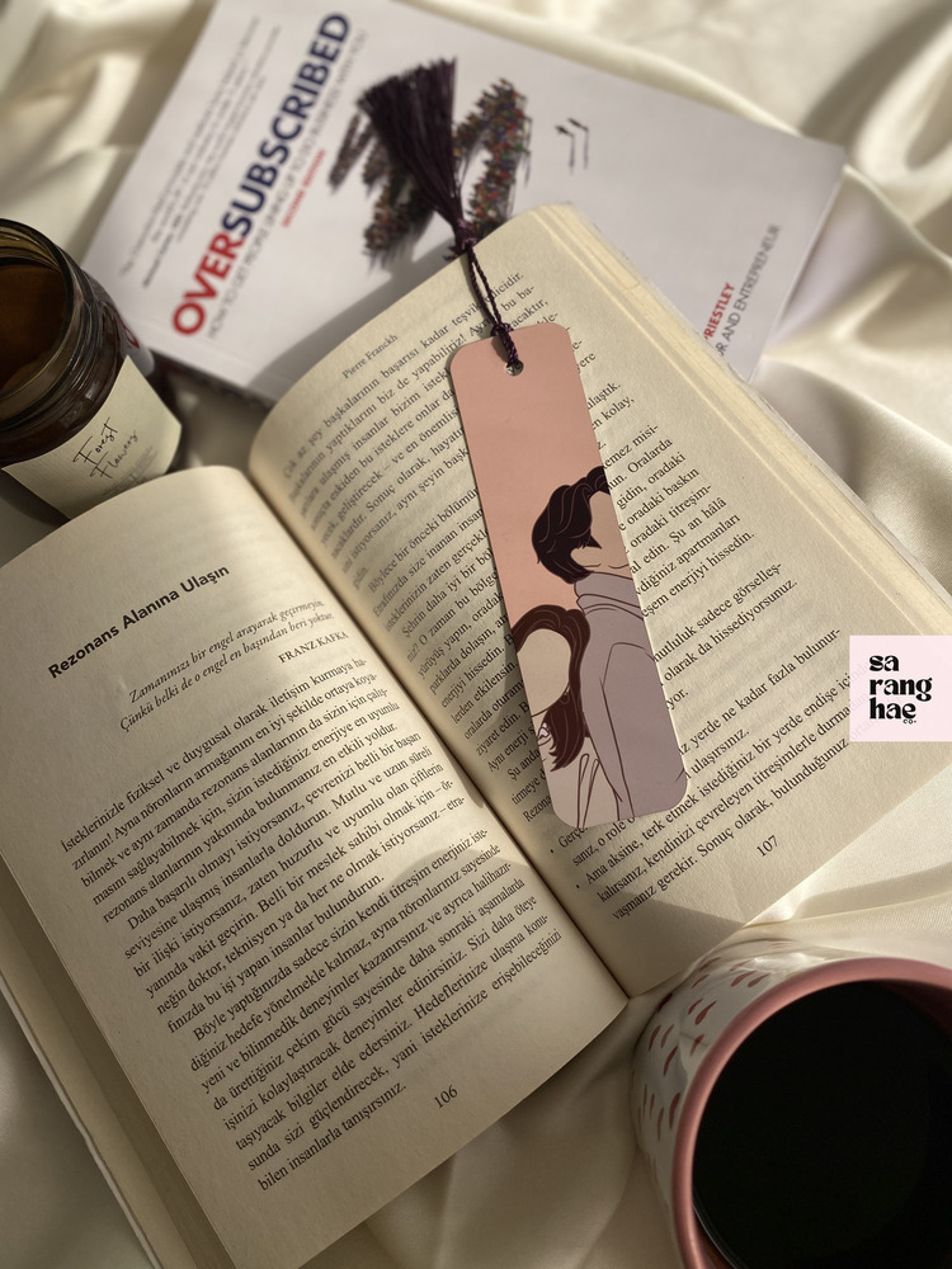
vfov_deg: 67.3
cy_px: 634
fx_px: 953
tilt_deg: -73.8
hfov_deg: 53.1
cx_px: 476
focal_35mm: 26
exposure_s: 1/513
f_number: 1.8
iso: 32
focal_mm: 4.25
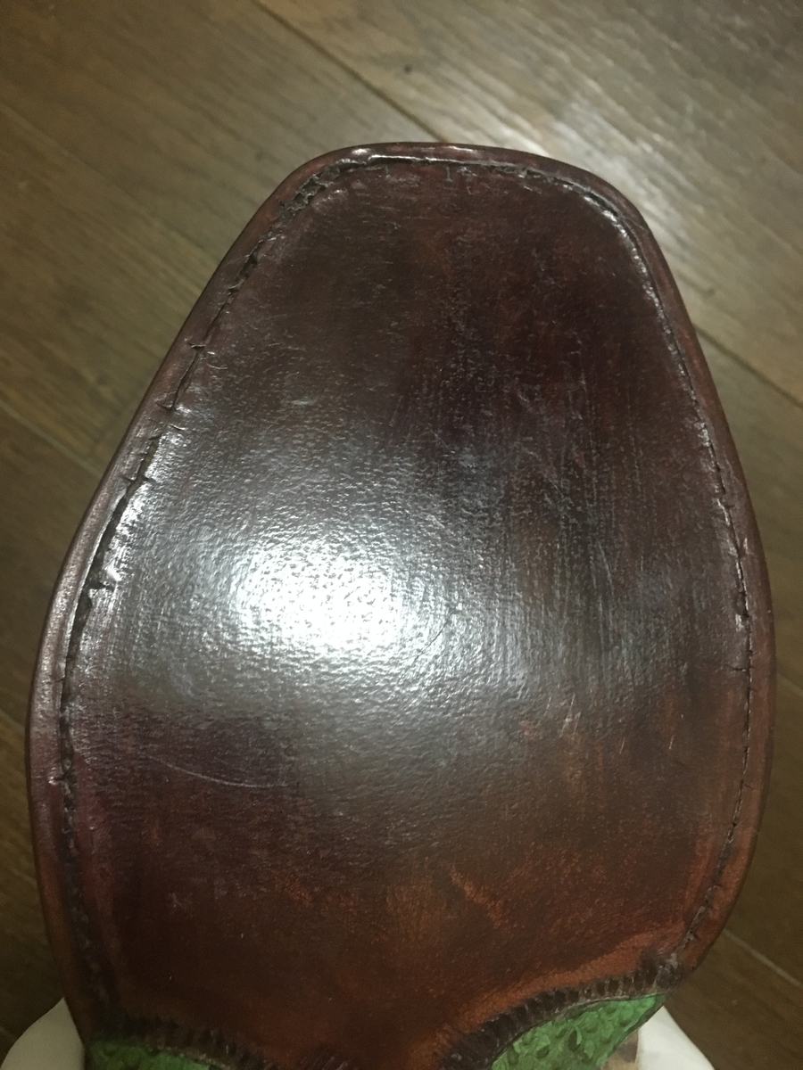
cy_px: 535
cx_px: 402
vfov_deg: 61.7
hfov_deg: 48.2
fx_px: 897
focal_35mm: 29
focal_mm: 4.15
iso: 200
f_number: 2.2
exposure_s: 1/15
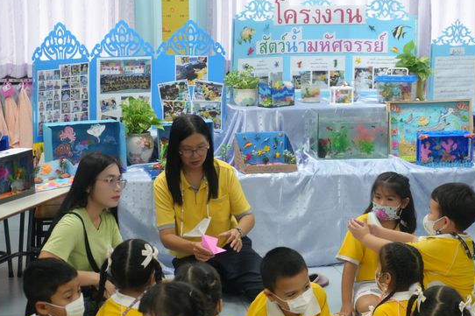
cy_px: 165
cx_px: 252
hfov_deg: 24.5
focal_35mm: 83
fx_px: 1095
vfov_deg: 16.4
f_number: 5.6
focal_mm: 50
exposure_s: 1/160
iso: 5000
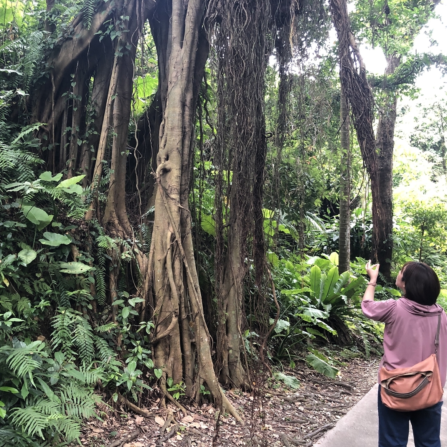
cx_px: 155
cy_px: 226
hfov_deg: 47.8
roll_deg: -0.9
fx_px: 497
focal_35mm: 34
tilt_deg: +4.1
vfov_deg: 48.4
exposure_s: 1/30
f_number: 1.8
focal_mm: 4
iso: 40
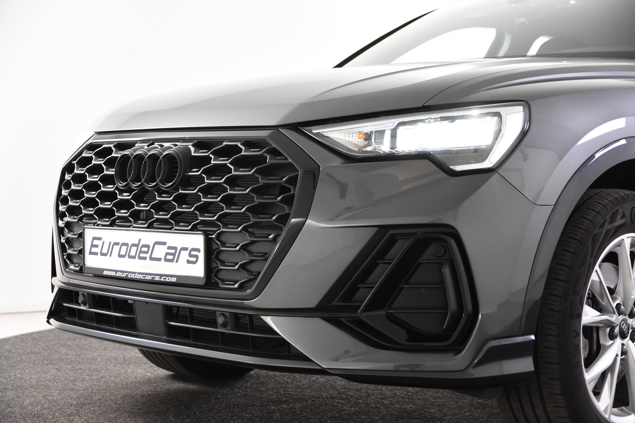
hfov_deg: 33.4
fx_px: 1058
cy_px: 212
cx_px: 318
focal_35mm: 60
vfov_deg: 22.6
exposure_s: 1/60
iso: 1600
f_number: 4
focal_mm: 40
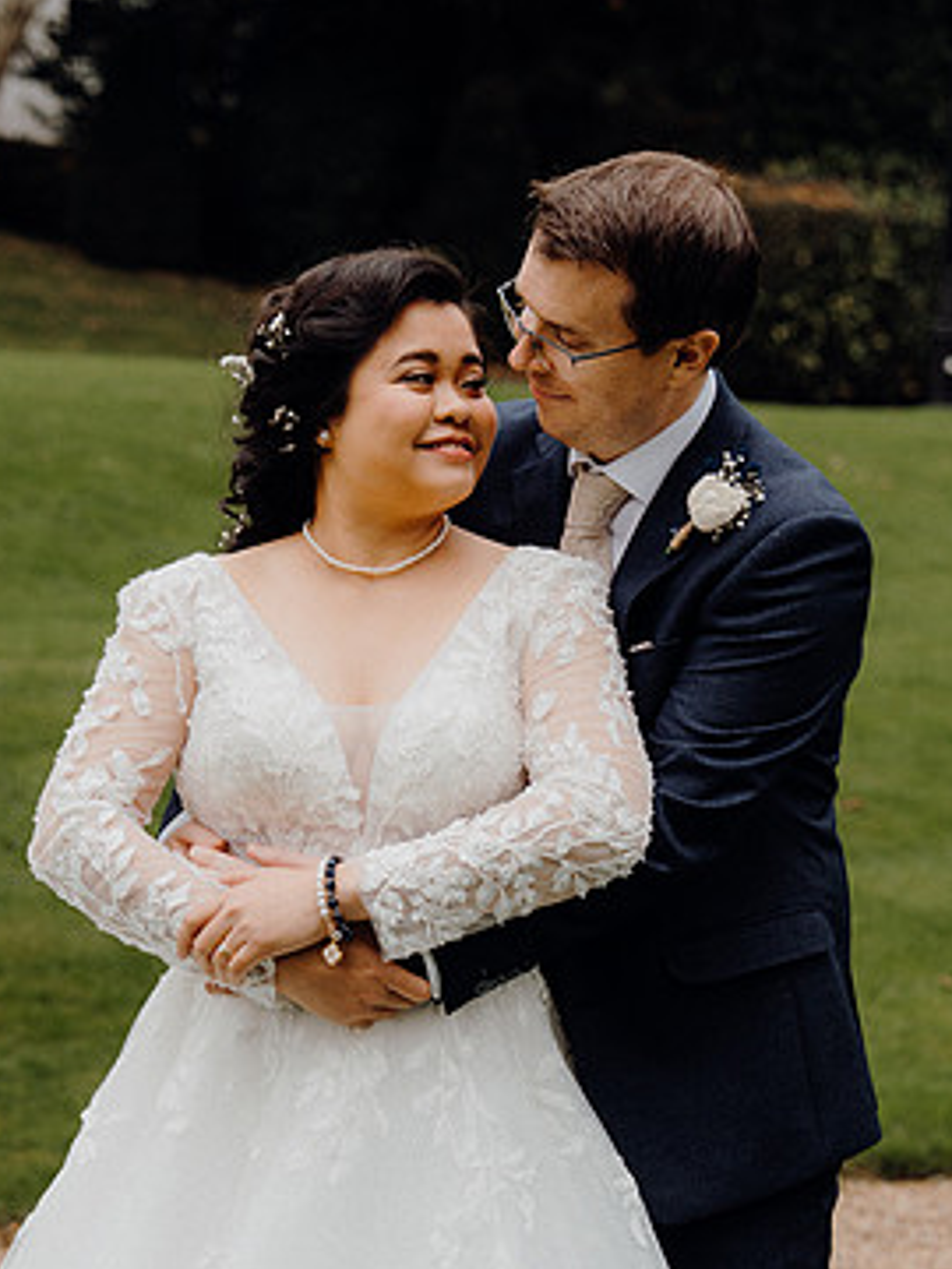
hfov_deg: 13.1
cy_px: 776
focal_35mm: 113
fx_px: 4144
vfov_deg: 17.4
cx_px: 480
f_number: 3.5
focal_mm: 63
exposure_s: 1/160
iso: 400
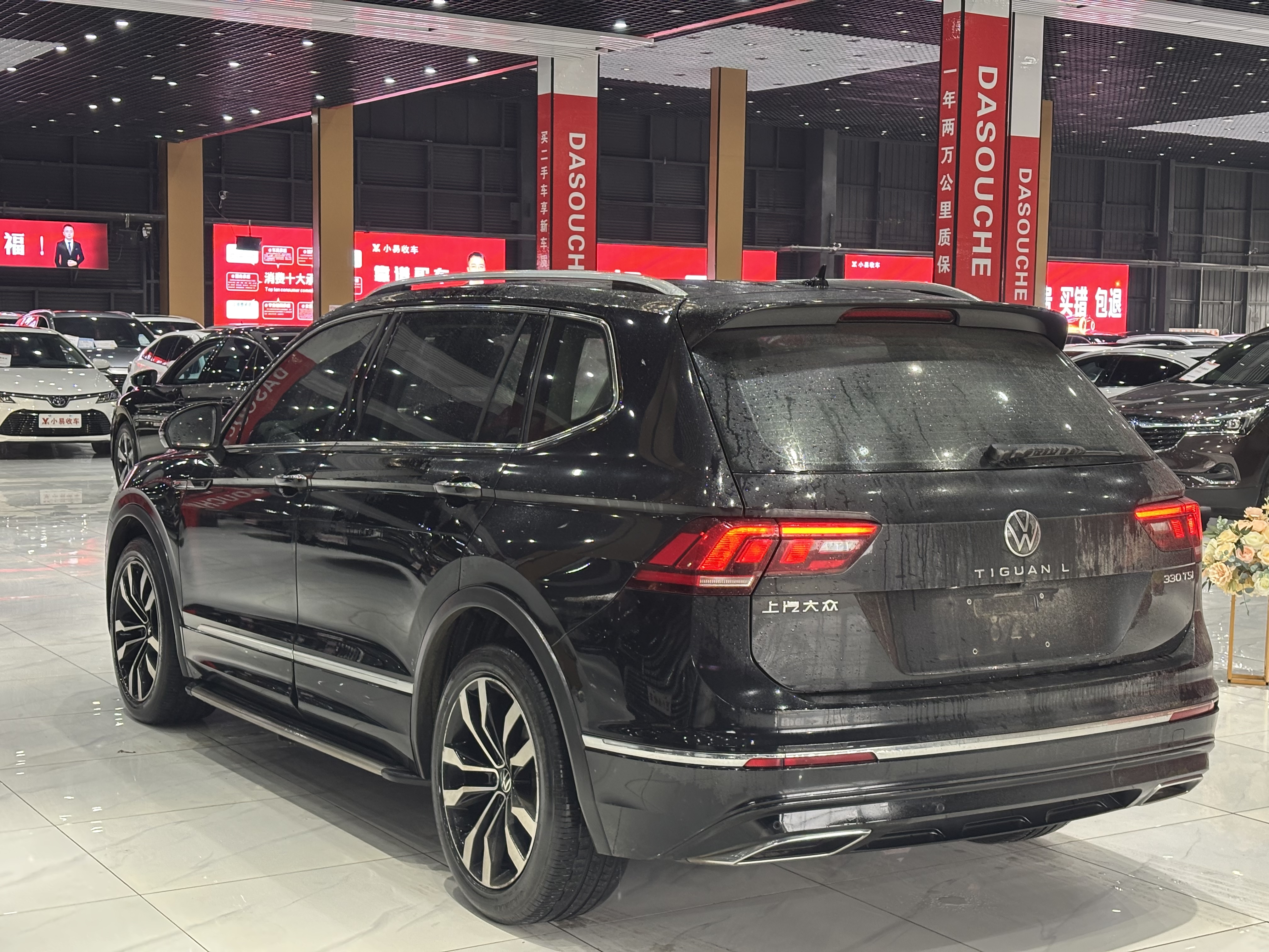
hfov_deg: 36.8
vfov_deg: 28.0
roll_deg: -1.1
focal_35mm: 52
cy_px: 476
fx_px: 1906
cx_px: 634
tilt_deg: -5.5
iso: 160
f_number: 1.6
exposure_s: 1/33
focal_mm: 5.96
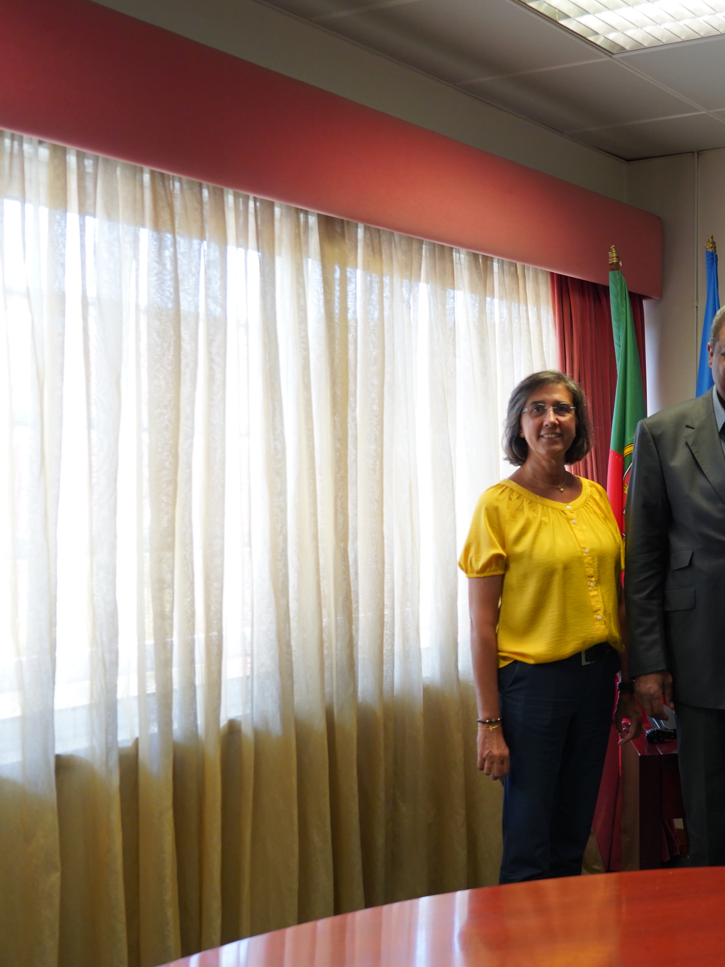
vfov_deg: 42.9
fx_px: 1229
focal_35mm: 44
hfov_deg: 30.7
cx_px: 714
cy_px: 478
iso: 2000
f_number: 4
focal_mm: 30
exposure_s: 1/160
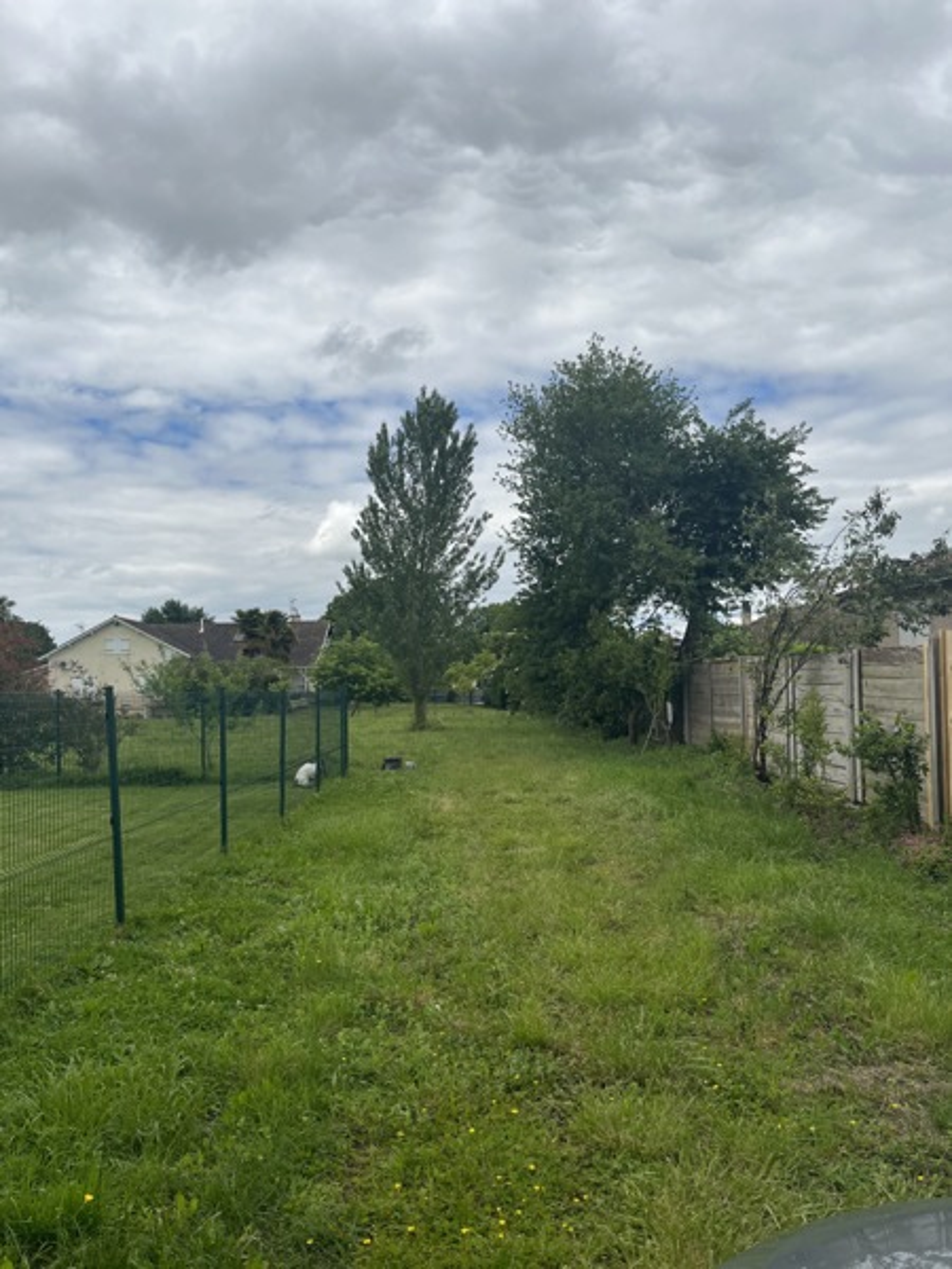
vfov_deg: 67.3
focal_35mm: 26
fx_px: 953
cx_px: 476
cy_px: 634
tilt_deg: +1.2
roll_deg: +1.4
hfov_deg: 53.1
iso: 50
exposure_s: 1/4854
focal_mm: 5.1
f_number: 1.6
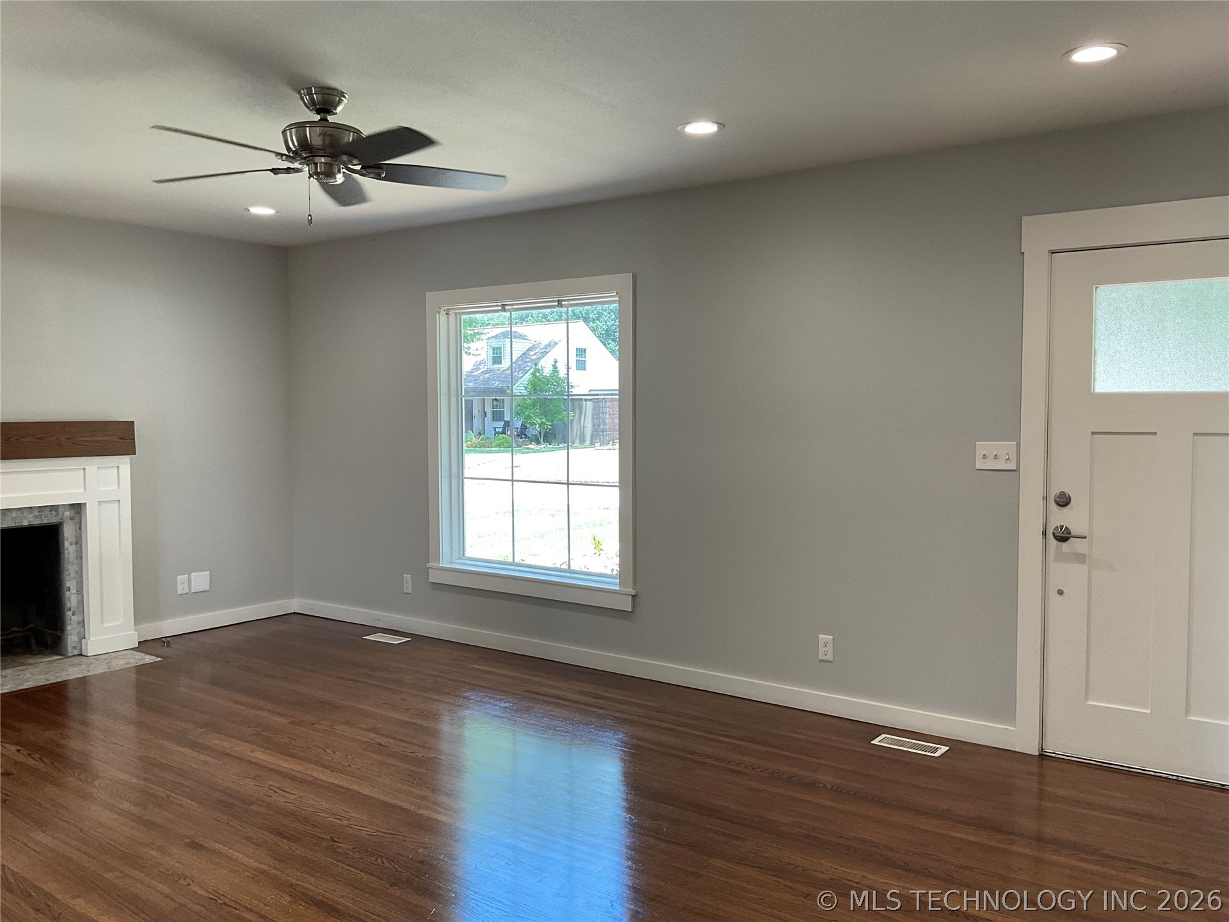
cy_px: 461
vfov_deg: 48.2
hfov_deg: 61.7
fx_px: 1030
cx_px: 614
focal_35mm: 29
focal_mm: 3
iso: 64
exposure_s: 1/120
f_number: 1.8
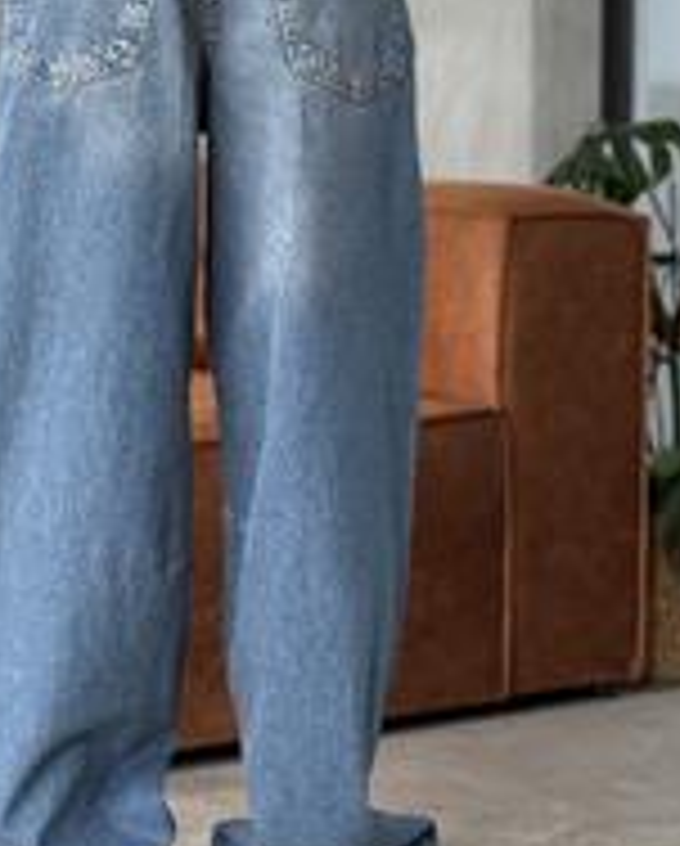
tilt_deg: +1.1
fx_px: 2660
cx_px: 266
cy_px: 140
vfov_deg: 17.9
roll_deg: -0.9
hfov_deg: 14.6
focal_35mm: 106
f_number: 1.78
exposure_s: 1/60
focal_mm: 6.76
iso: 100
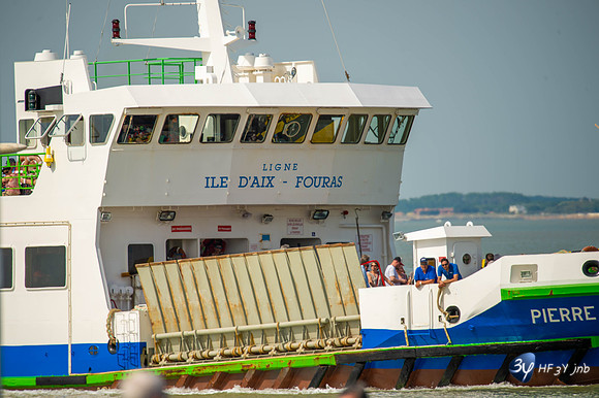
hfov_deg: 3.4
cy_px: 199
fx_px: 9977
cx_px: 300
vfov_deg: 2.3
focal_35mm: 600
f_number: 6.3
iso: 140
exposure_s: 1/640
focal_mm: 600
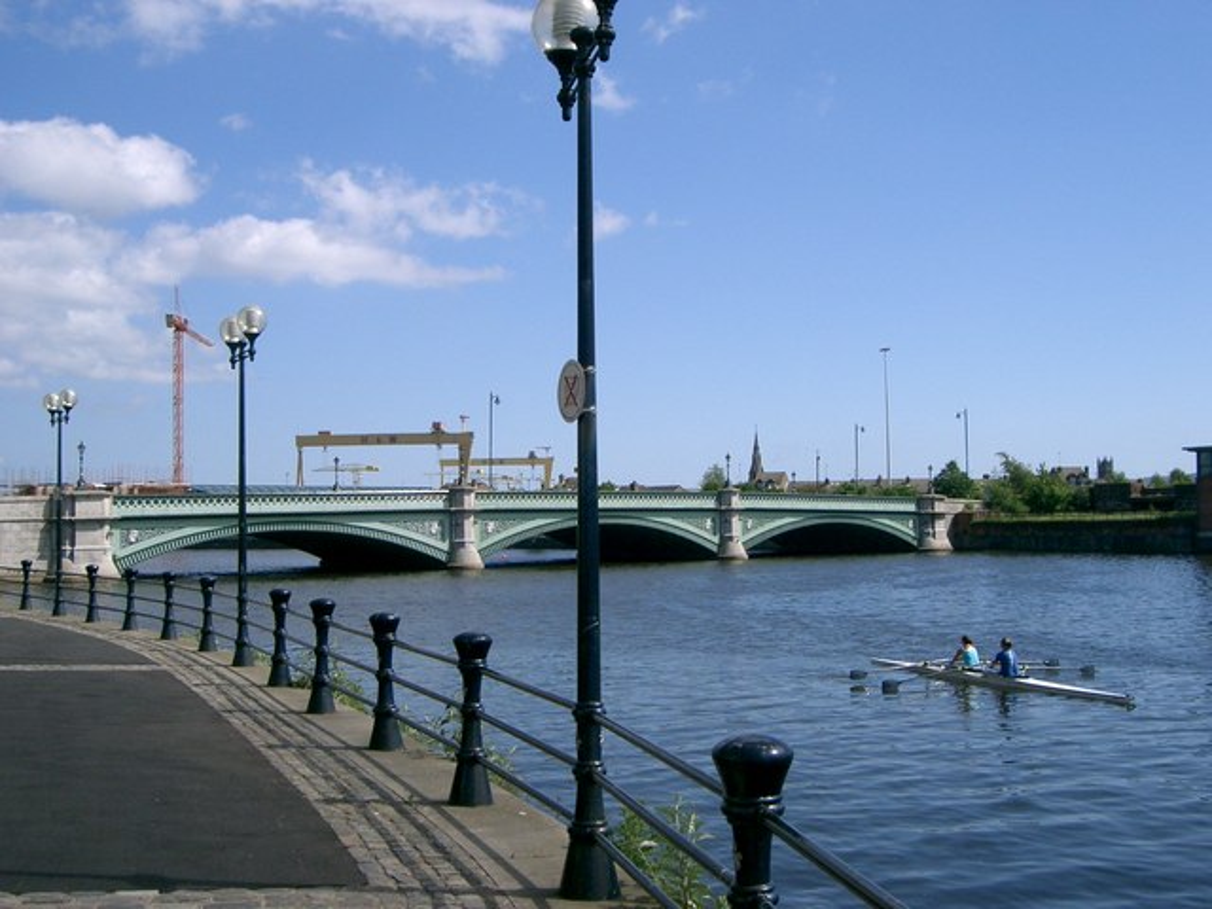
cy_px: 454
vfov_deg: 36.8
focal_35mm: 39
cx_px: 606
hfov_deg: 47.9
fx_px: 1365
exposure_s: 1/1000
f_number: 4.8
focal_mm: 8
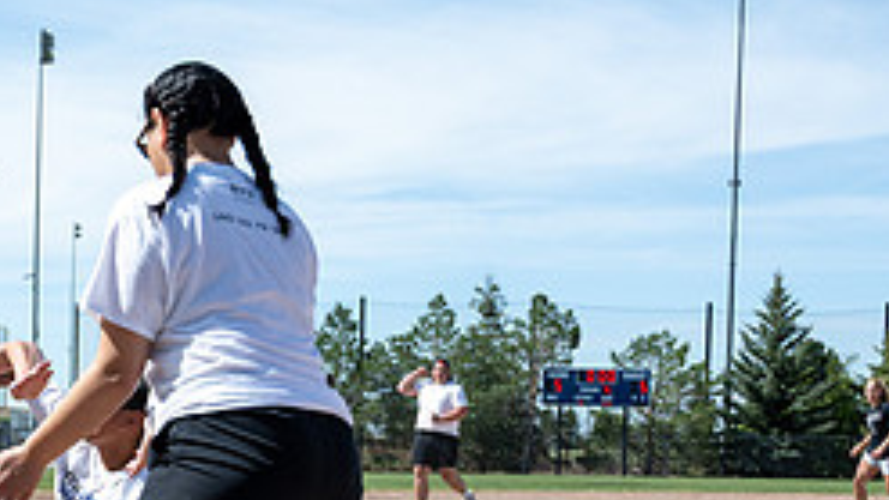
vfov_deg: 13.3
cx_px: 23
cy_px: 592
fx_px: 2098
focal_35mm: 89
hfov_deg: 23.1
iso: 100
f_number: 4
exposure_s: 1/2000
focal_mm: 24
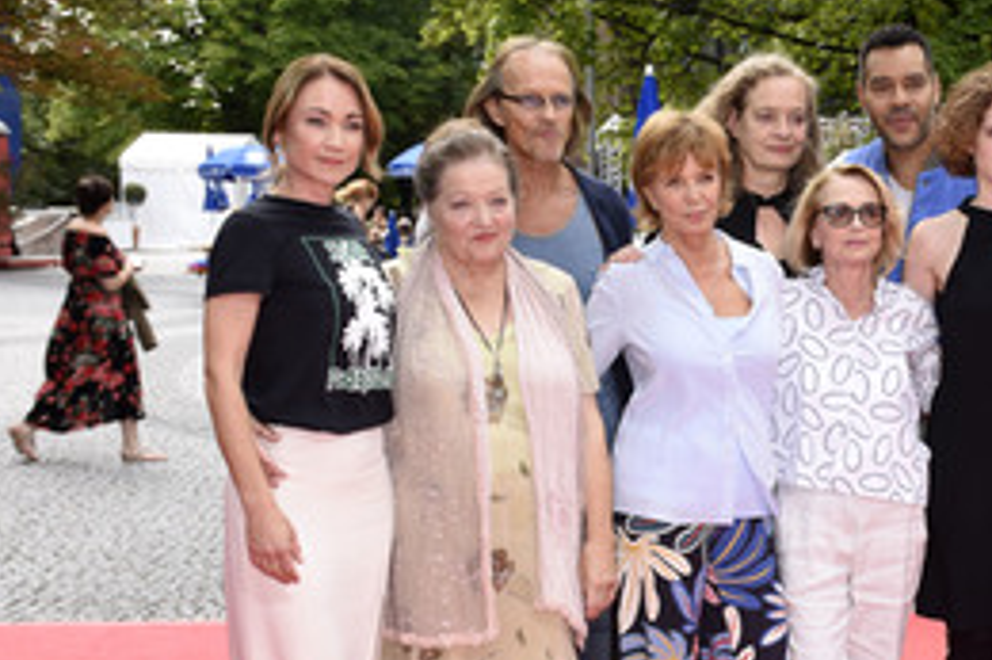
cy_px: 496
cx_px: 815
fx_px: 2148
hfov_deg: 25.5
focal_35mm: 78
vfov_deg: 17.4
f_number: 6.3
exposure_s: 1/60
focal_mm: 30
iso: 125
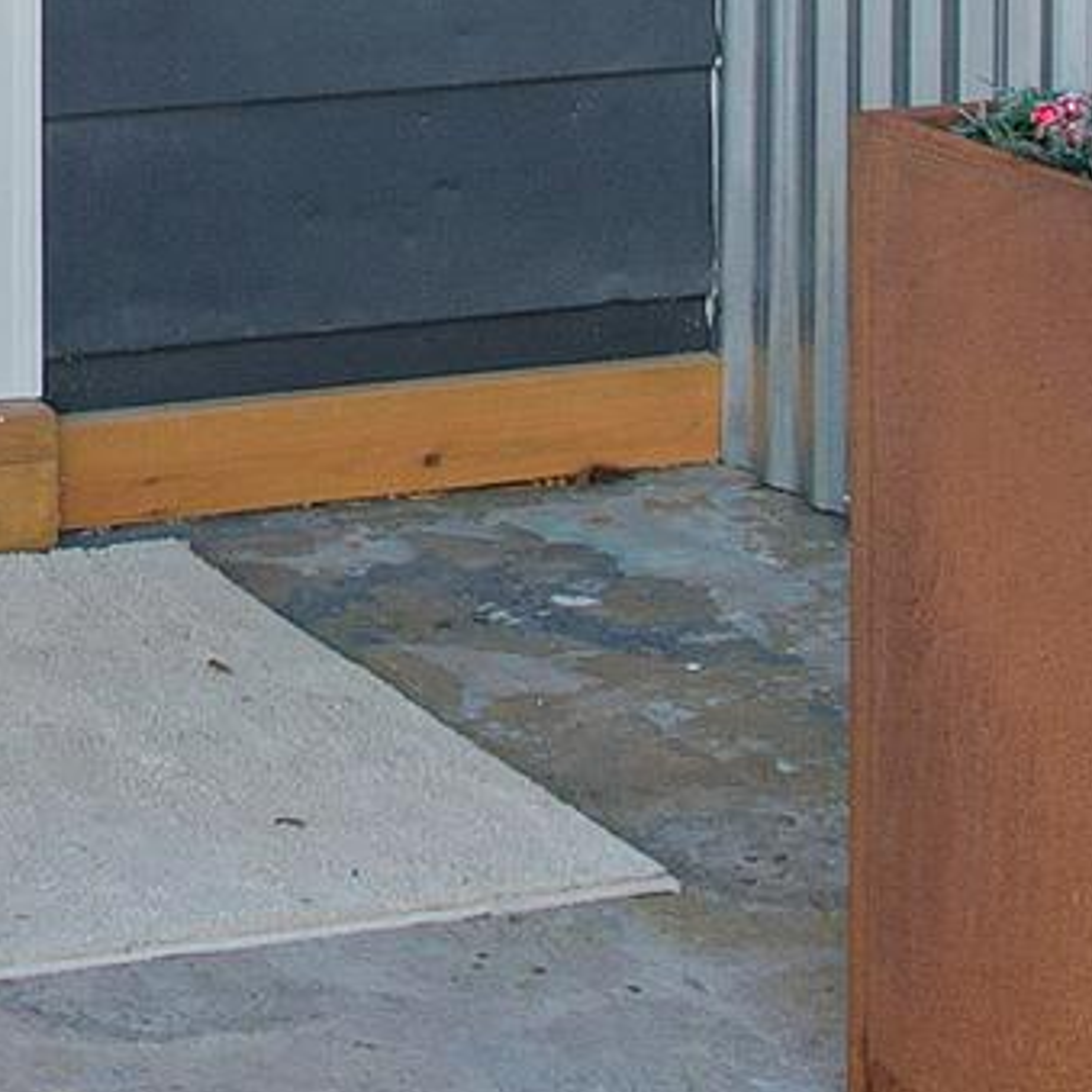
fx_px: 4033
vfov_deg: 14.2
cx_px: -635
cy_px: -652
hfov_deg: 14.2
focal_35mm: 113
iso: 100
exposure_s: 1/15
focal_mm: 8.38
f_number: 2.8
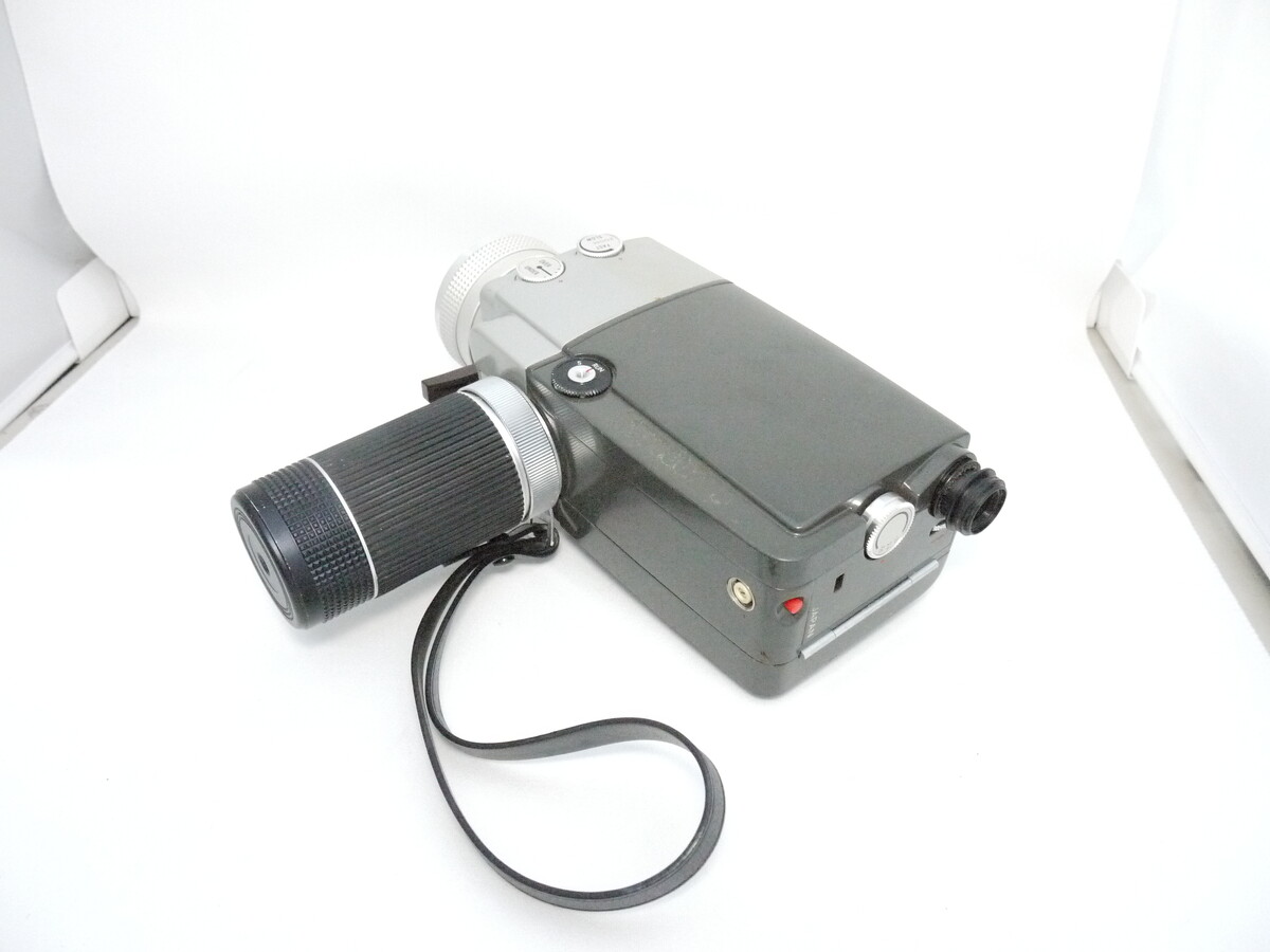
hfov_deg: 63.4
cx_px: 635
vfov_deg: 49.7
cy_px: 476
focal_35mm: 28
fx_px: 1027
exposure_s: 1/125
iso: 3200
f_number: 8
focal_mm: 14
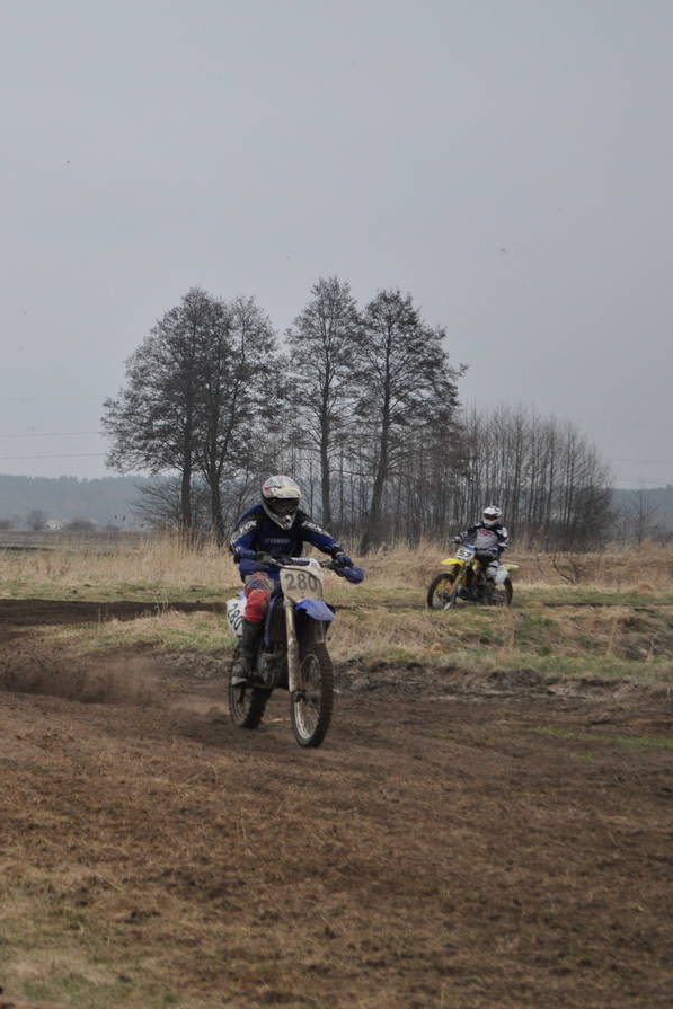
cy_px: 506
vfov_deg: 16.4
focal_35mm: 125
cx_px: 68
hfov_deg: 10.9
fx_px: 3497
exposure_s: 1/800
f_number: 5.6
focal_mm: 55
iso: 800
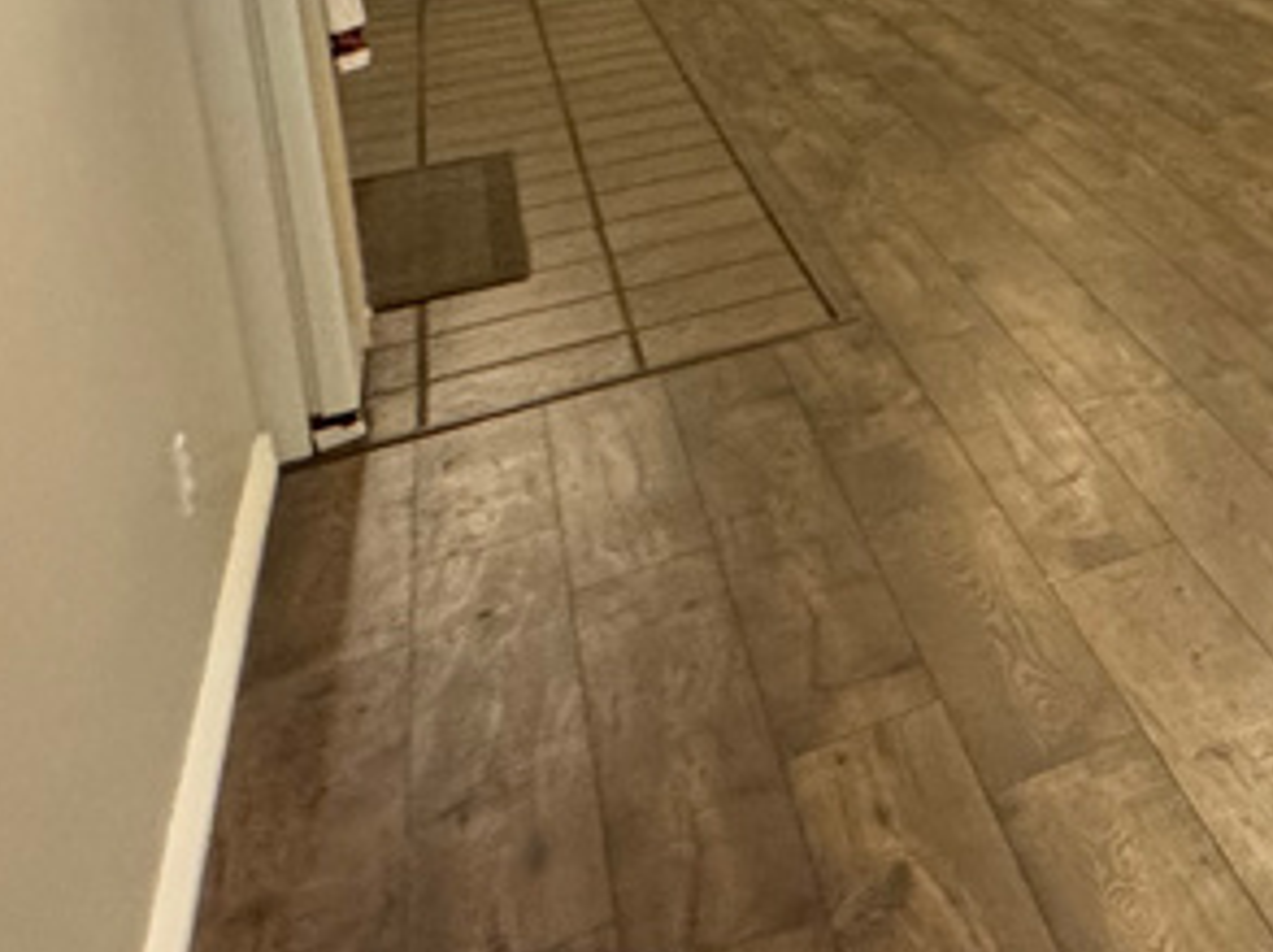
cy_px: -230
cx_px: 2198
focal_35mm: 49
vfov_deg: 26.0
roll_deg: +1.5
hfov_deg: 23.5
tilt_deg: -7.7
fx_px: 1800
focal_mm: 2.22
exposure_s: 1/60
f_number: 2.2
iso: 320
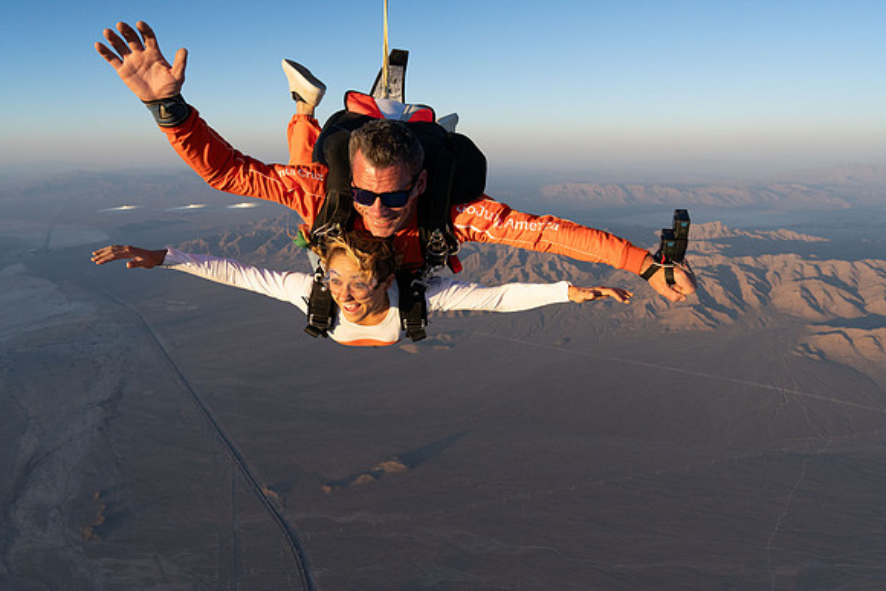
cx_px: 443
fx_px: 591
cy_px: 296
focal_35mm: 24
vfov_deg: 53.2
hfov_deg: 73.7
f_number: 6.3
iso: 1250
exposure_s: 1/2000
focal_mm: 24
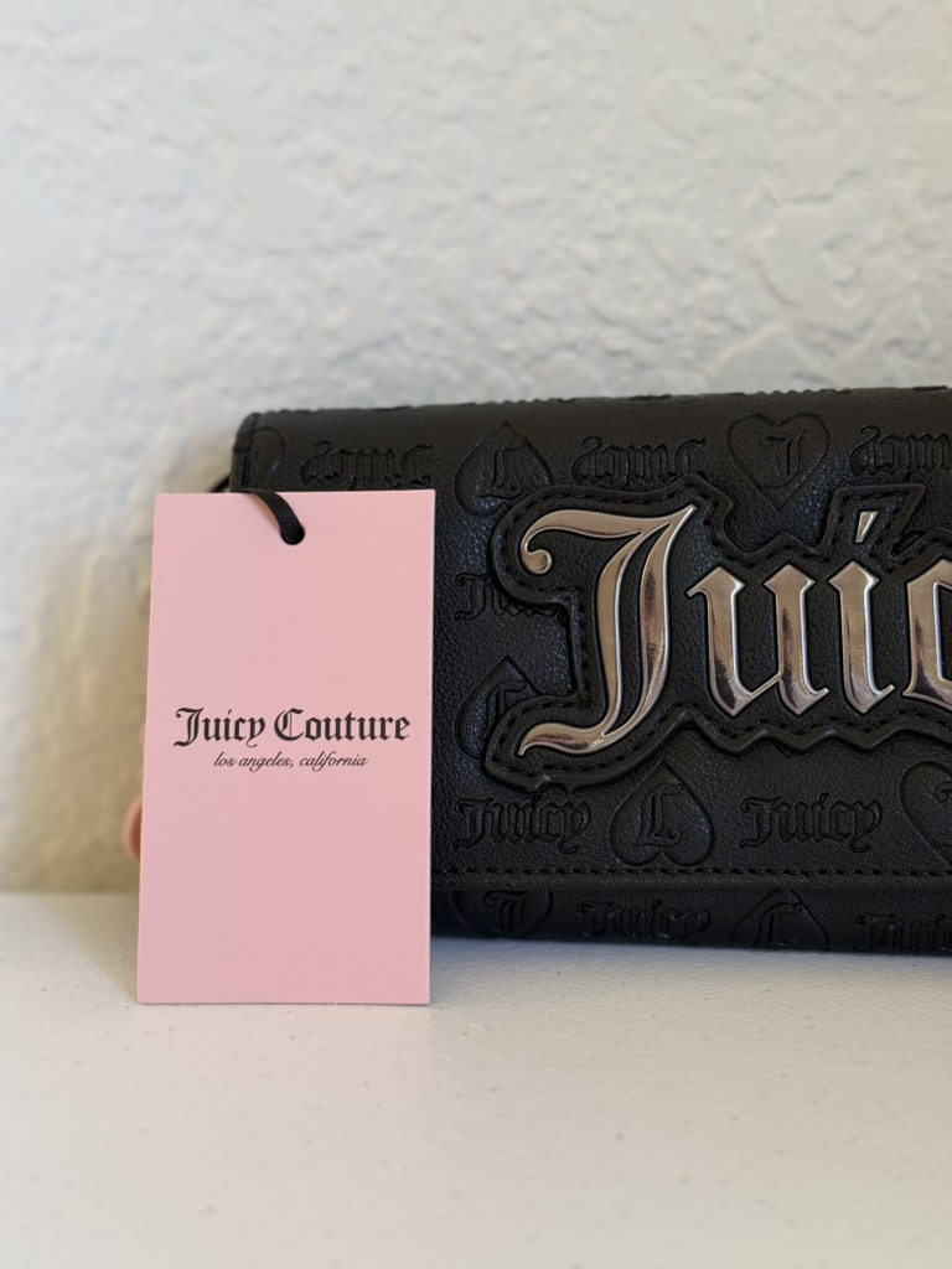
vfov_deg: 39.7
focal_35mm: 48
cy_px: 634
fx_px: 1760
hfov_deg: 30.3
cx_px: 476
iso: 125
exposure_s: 1/60
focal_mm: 6.76
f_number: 1.78
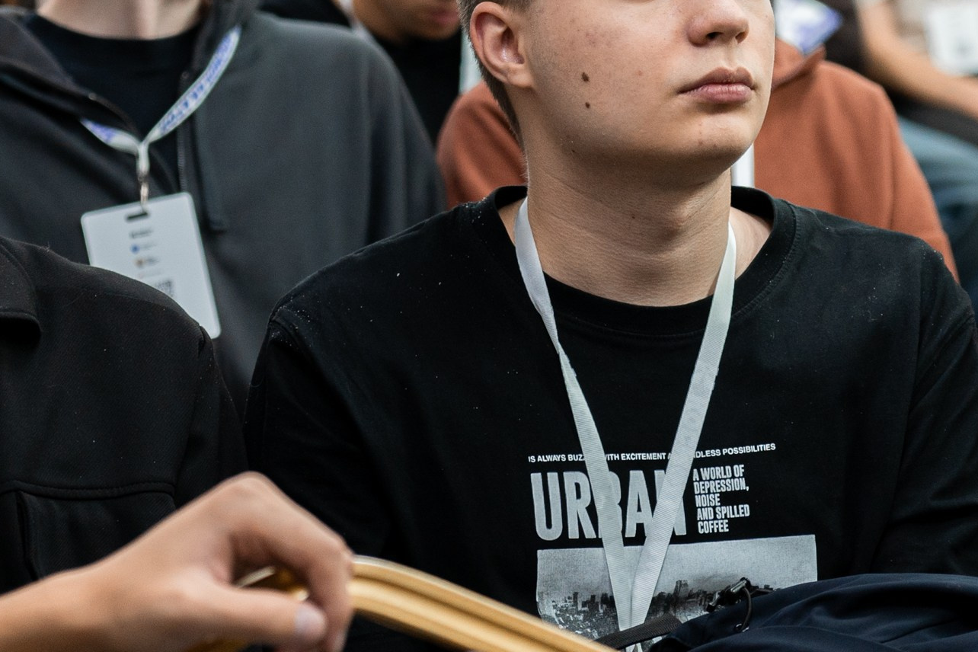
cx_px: 315
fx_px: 4129
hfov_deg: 13.5
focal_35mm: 152
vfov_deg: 9.0
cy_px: 44
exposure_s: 1/125
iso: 500
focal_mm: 54
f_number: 2.8
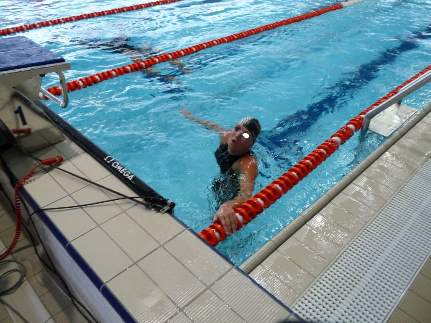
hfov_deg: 61.7
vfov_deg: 48.2
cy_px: 162
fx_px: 361
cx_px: 216
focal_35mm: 29
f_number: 2.8
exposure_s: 1/60
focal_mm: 5.1
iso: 320
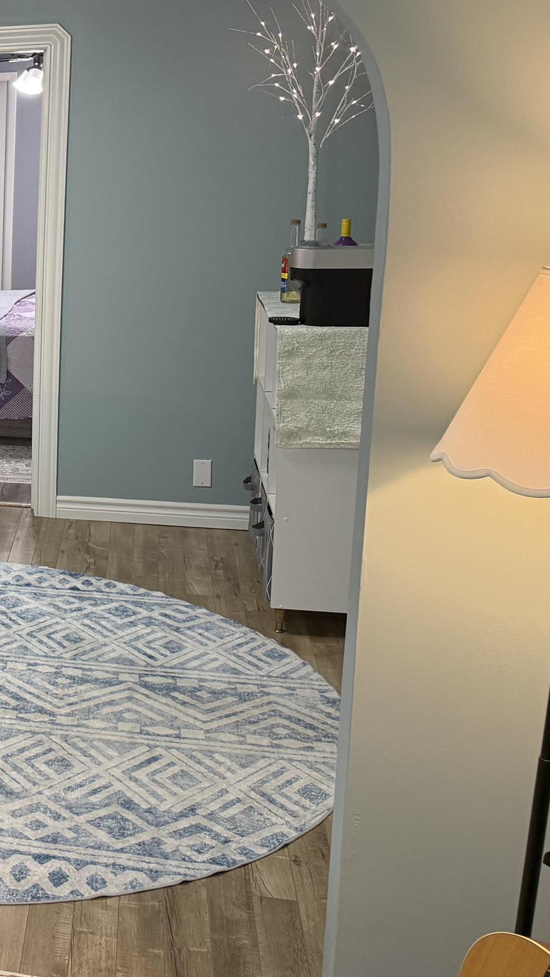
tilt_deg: -9.7
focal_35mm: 50
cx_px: -257
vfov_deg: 41.2
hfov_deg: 20.7
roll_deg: +1.8
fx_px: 1296
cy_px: 414
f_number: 1.78
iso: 250
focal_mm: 6.76
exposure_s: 1/120
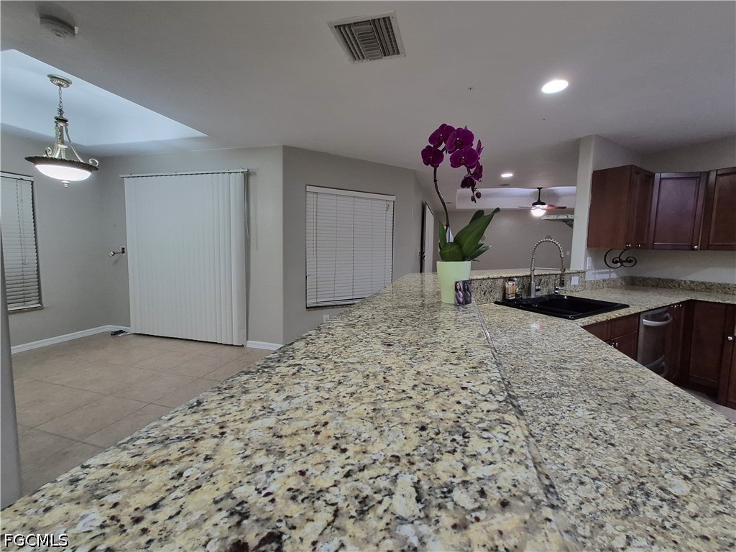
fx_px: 276
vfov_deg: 89.9
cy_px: 276
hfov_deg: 106.2
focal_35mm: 13
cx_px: 368
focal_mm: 1.74
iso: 400
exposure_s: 1/60
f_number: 2.2
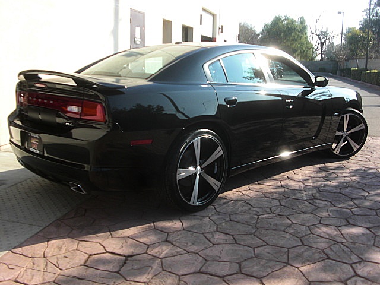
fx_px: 472
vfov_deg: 33.6
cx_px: 190
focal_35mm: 43
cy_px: 142
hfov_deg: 43.9
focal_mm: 7.6
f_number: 3.1
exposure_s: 1/320
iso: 50
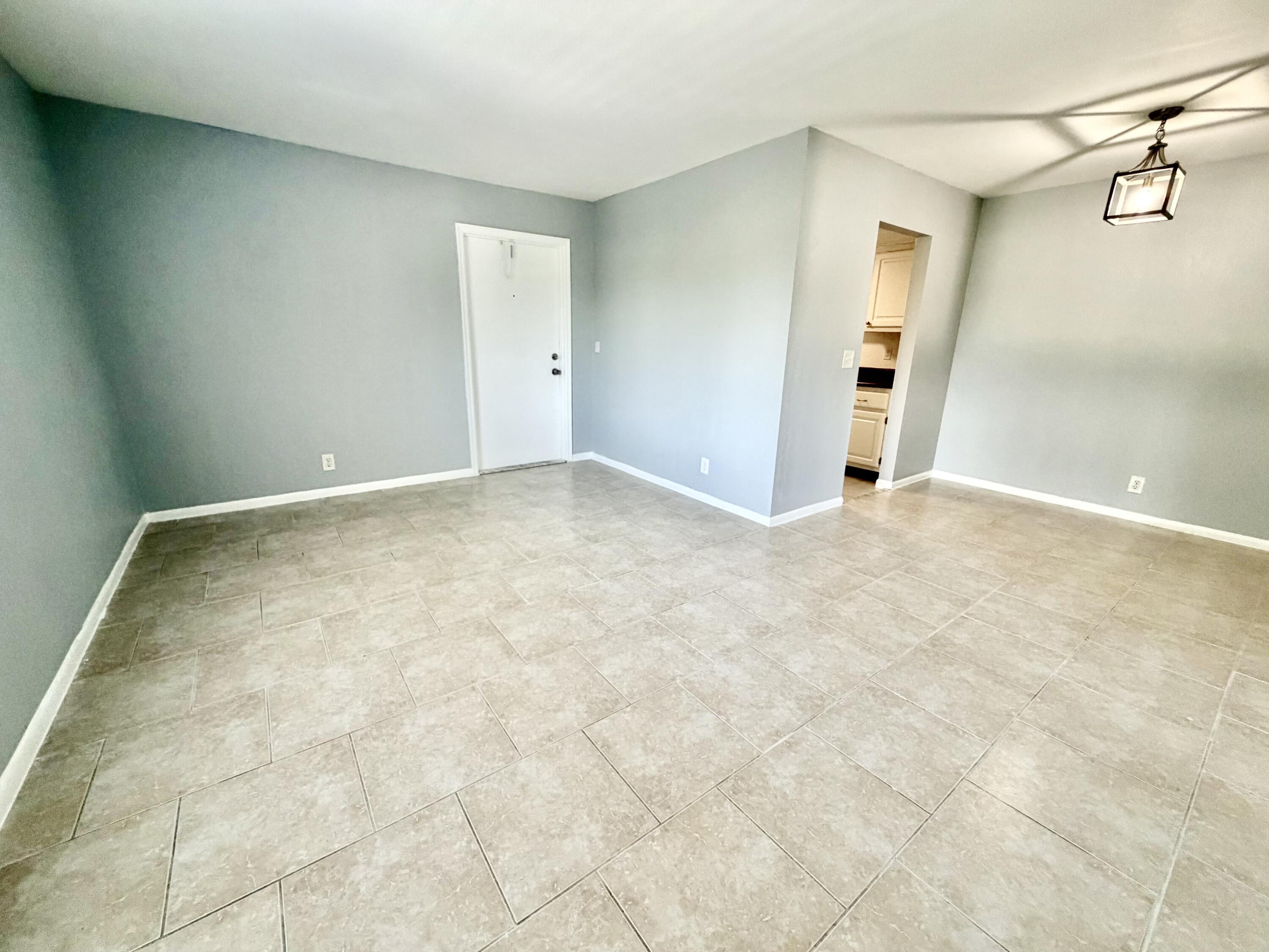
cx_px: 634
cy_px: 476
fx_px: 513
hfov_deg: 102.1
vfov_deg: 85.7
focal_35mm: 14
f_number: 2.2
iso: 320
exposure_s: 1/120
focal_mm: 2.22
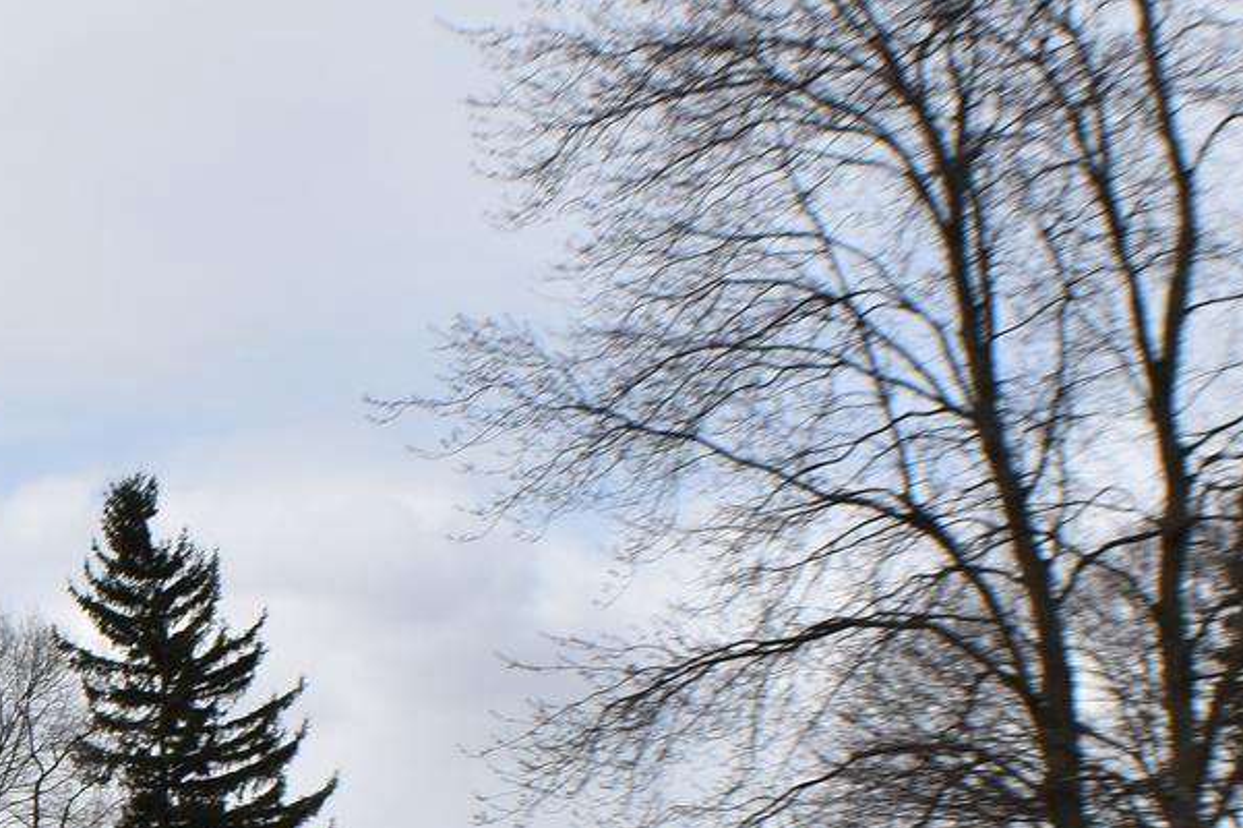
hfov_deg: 14.6
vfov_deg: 10.1
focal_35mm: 133
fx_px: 4589
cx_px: -459
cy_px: 980
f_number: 8
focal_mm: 26
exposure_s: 1/320
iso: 100
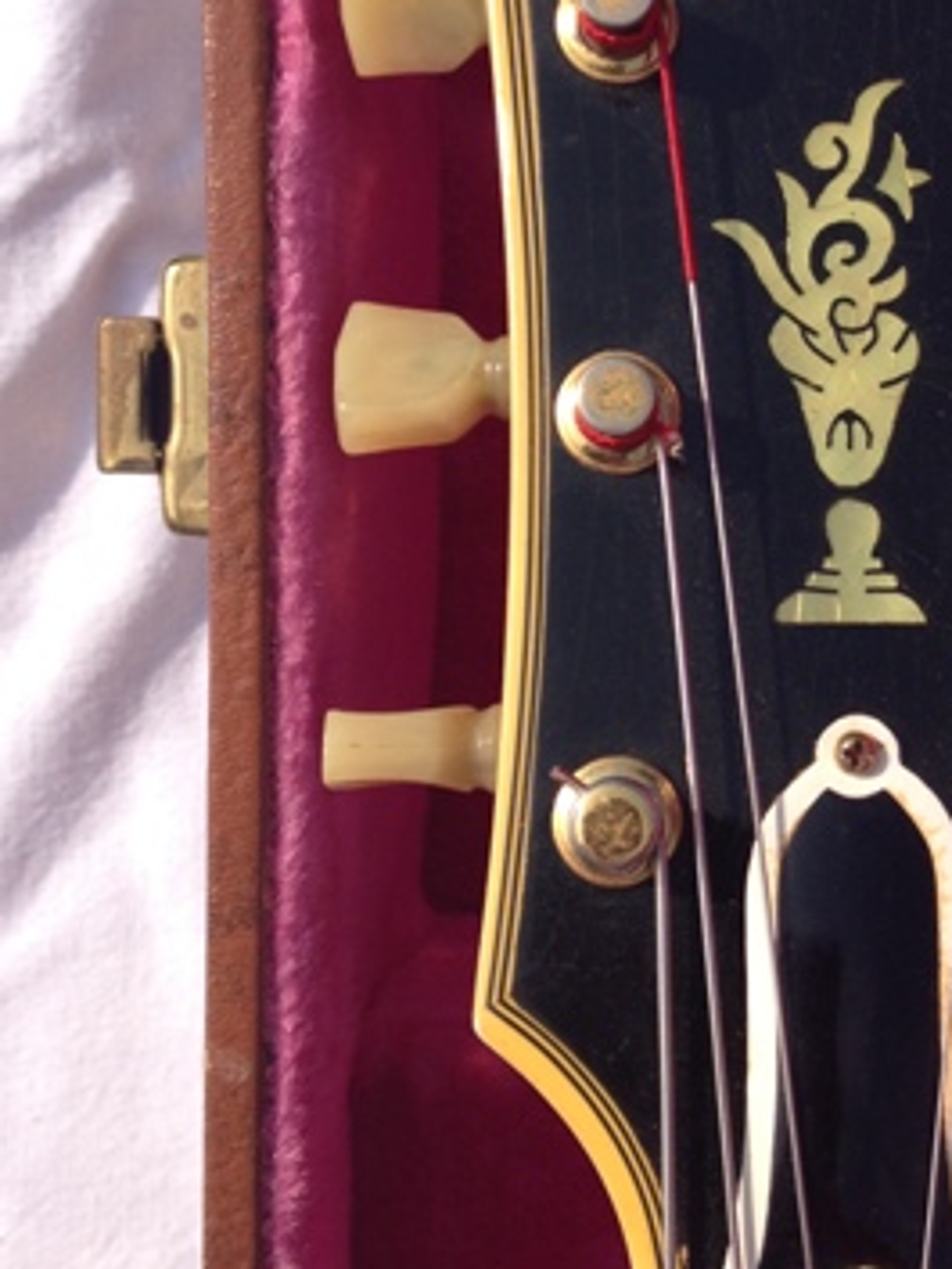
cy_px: 491
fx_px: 2419
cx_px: 835
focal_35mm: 66
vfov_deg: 29.3
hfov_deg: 21.8
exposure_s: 1/1748
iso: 50
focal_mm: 4.12
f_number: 2.4
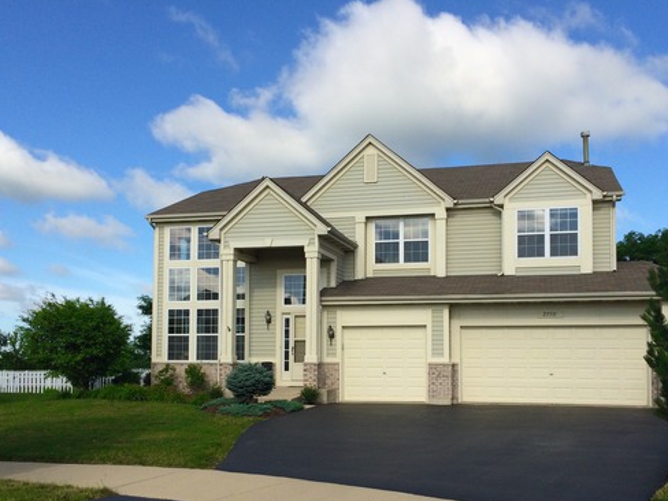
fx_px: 733
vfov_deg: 37.4
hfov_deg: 48.9
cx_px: 356
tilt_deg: +2.0
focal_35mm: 38
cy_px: 324
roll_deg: -0.5
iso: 32
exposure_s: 1/2564
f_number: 2.2
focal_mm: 4.15
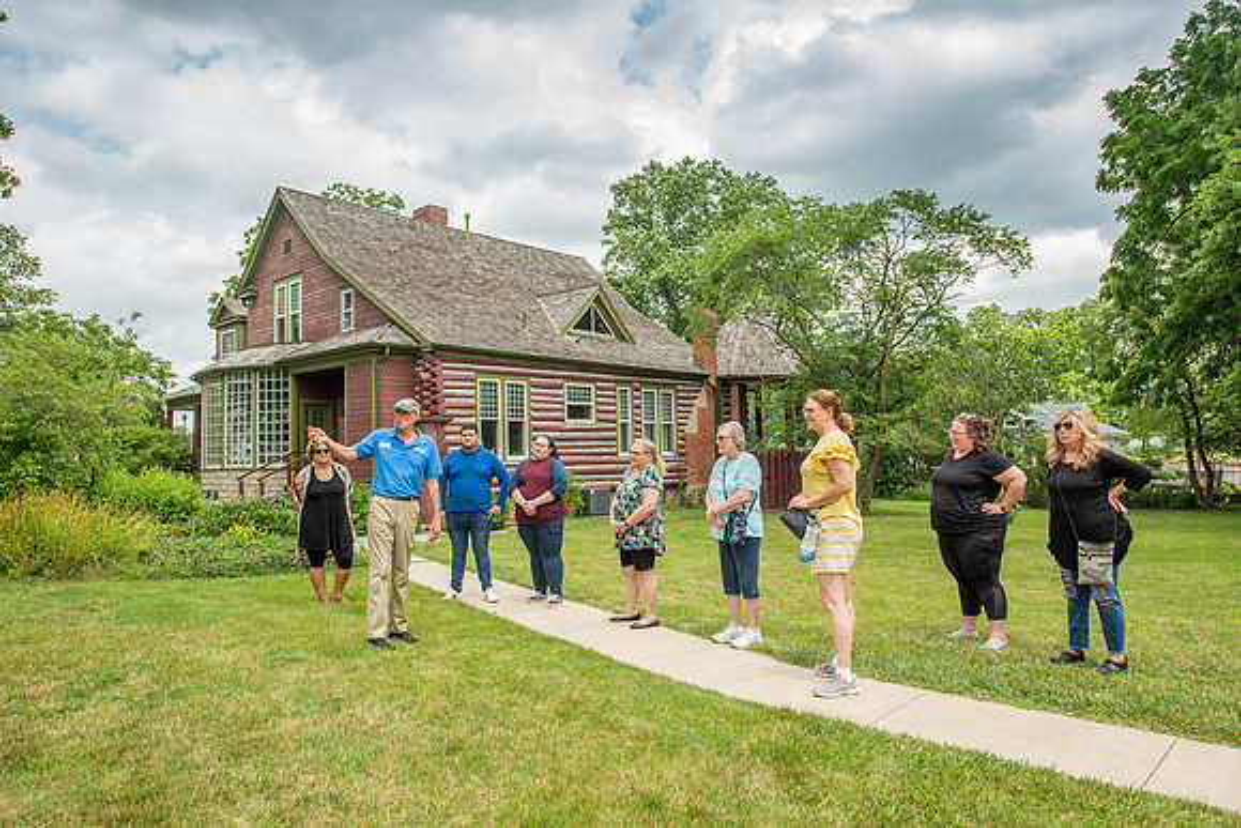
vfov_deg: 53.2
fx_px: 827
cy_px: 414
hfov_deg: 73.7
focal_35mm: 24
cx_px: 620
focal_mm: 24
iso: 64
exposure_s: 1/200
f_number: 5.6
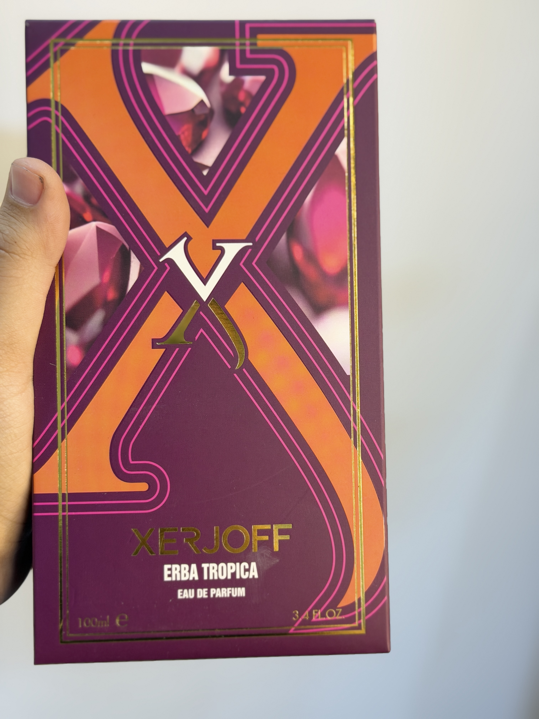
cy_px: 360
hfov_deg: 30.3
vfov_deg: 39.7
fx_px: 997
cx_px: 270
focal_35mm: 48
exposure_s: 1/121
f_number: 1.78
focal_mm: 6.76
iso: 80
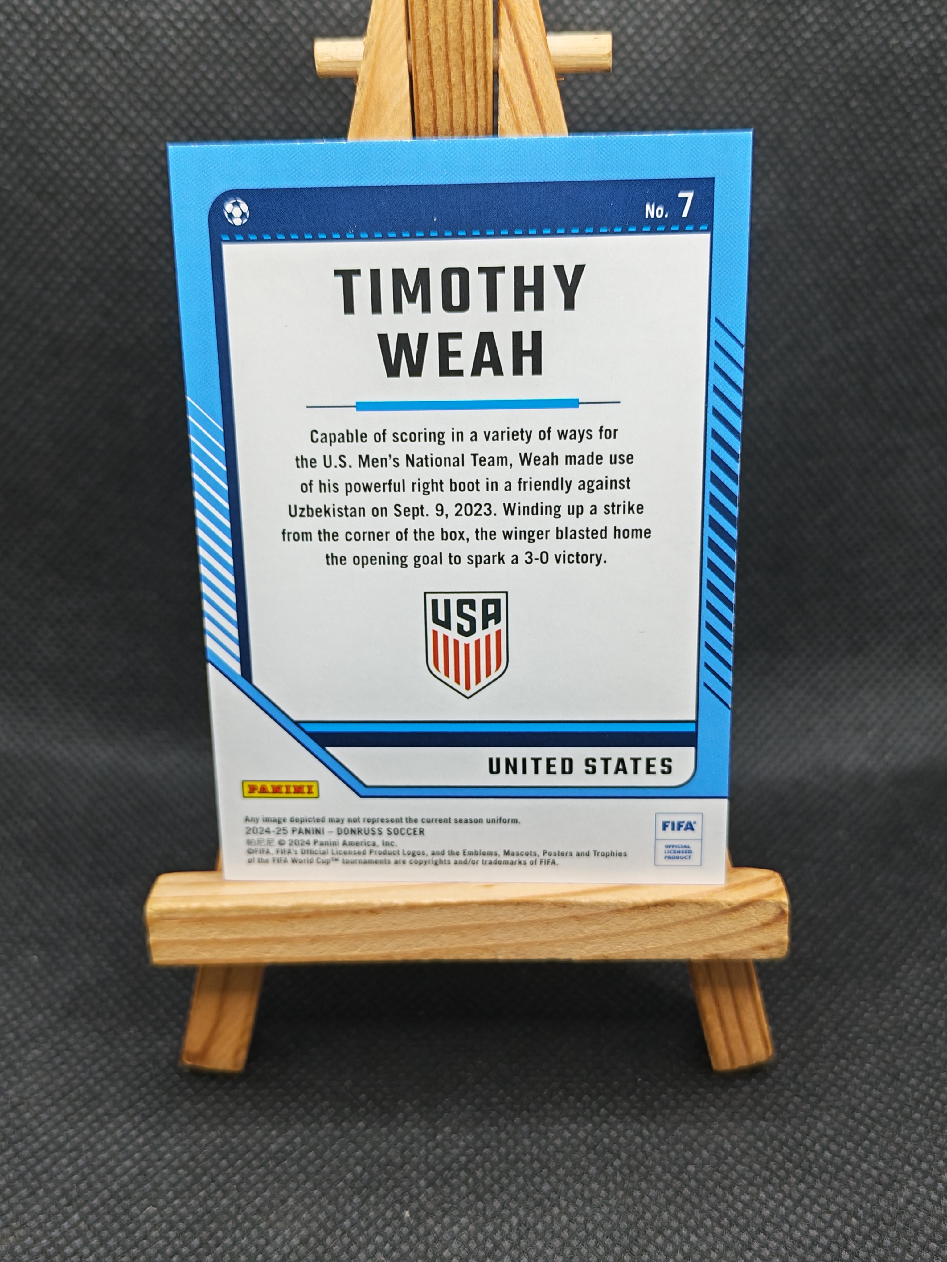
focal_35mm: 38
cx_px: 474
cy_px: 631
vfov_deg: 49.0
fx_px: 1386
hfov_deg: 37.7
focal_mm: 6.12
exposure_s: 1/100
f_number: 1.9
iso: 200
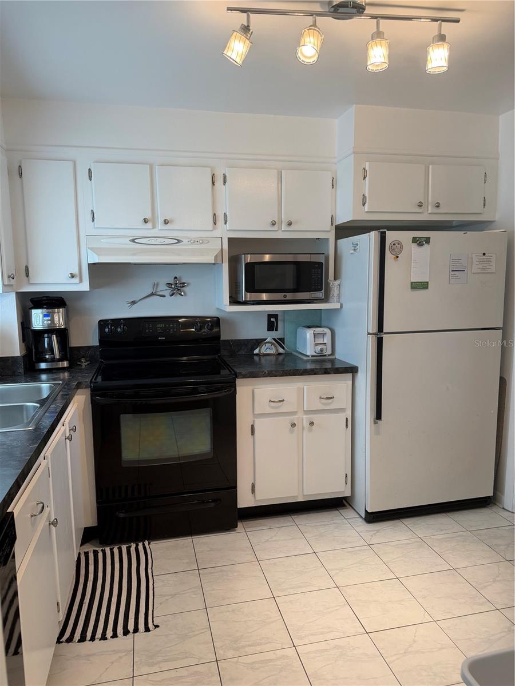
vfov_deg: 71.6
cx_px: 258
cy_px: 343
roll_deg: +0.2
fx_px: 476
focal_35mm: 24
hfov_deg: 56.8
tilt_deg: -8.5
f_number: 1.78
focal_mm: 6.76
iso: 200
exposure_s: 1/120
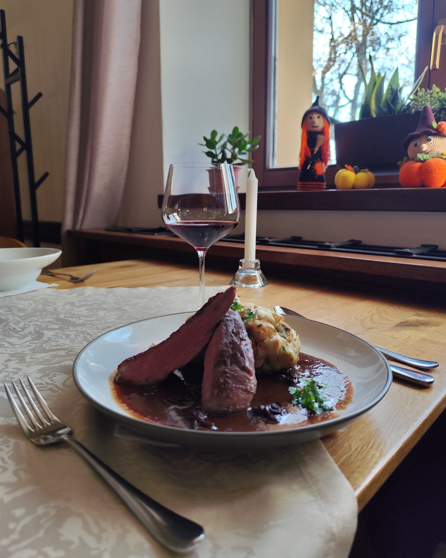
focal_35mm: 24
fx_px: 396
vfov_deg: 70.3
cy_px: 271
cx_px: 223
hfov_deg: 58.8
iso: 80
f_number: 1.65
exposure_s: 1/100
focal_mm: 6.19
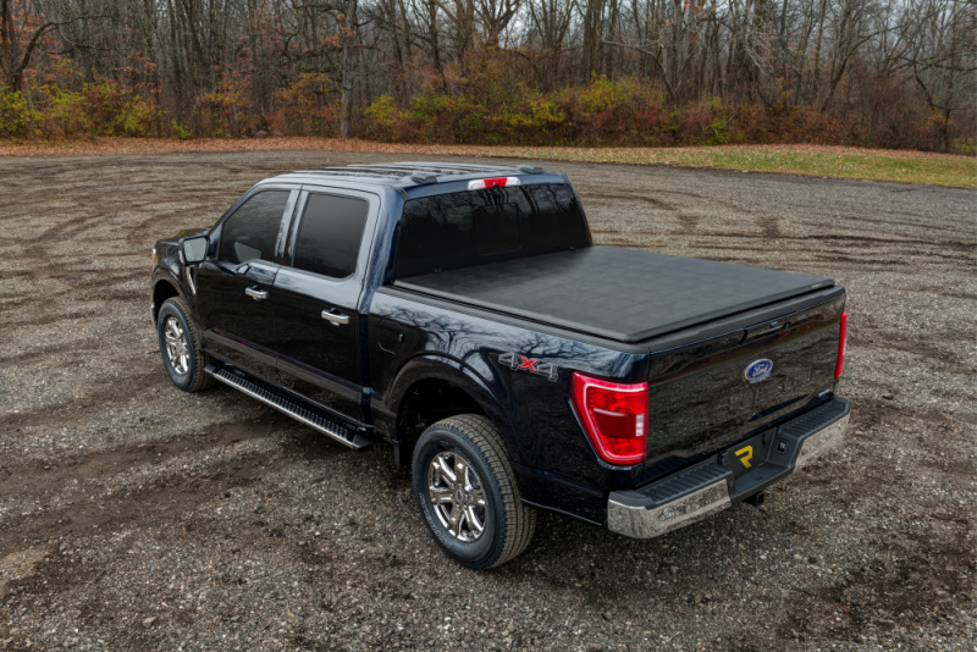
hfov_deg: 58.7
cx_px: 488
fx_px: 869
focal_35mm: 32
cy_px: 326
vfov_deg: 41.1
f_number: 8
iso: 80
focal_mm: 32
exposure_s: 1/15
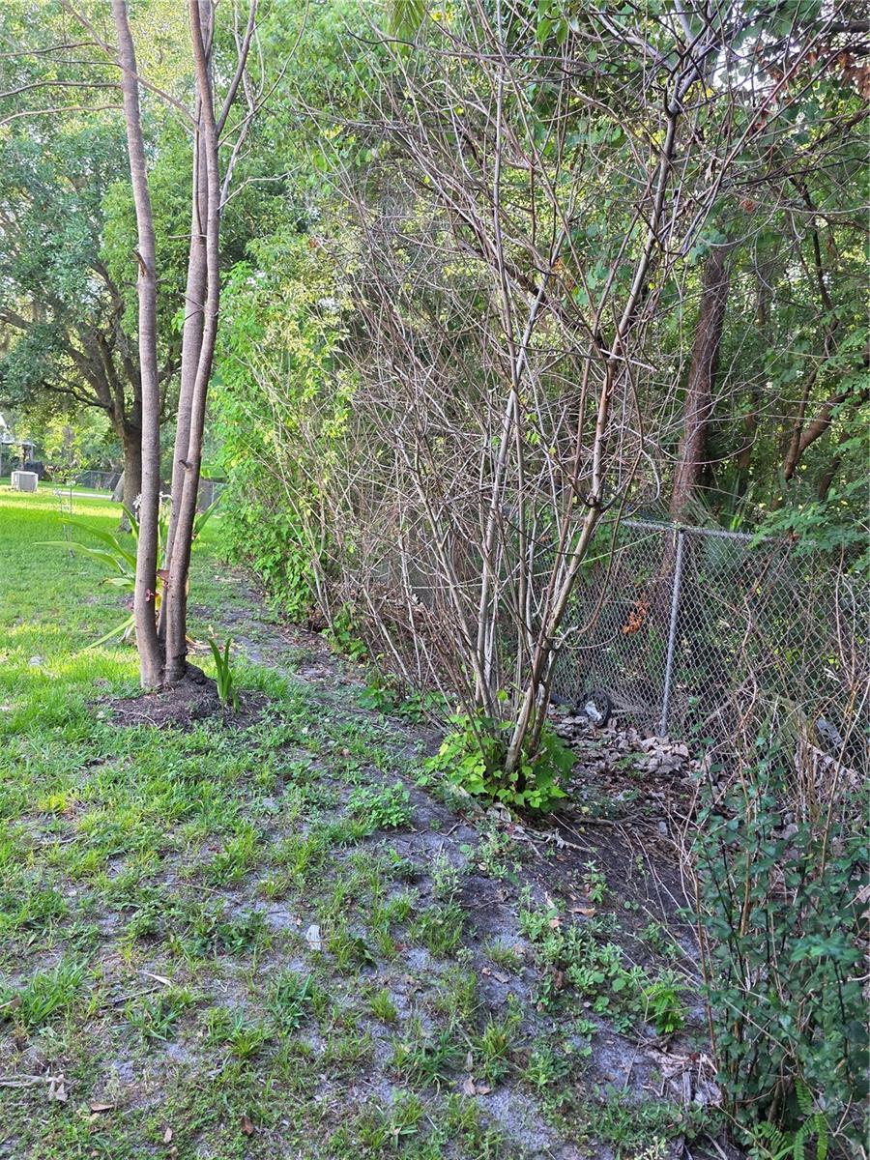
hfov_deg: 58.9
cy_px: 580
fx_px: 771
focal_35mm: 23
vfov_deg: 73.9
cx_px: 435
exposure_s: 1/180
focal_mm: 6.3
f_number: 1.7
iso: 125
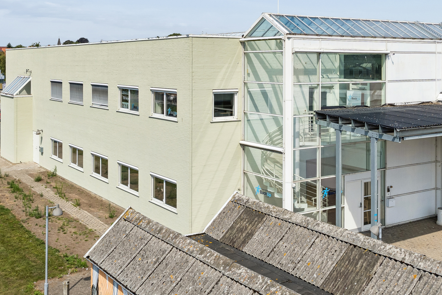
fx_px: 577
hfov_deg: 41.8
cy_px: 80
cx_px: 257
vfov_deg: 28.3
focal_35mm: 47
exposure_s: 1/800
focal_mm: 20
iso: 200
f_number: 8
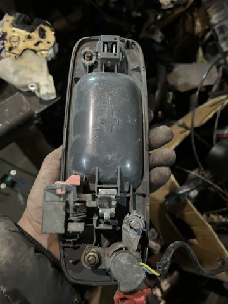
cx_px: 114
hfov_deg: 53.1
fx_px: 228
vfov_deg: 67.3
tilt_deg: -70.7
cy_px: 152
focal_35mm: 26
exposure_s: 1/25
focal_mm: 5.1
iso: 800
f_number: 1.6
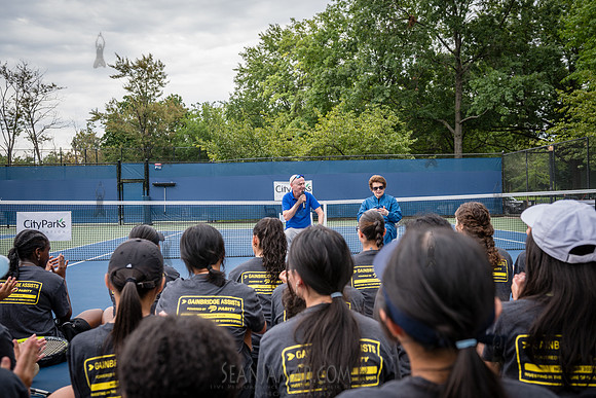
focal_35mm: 37
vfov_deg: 36.4
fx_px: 605
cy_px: 199
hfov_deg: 52.5
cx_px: 305
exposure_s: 1/400
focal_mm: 35
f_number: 4.5
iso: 200
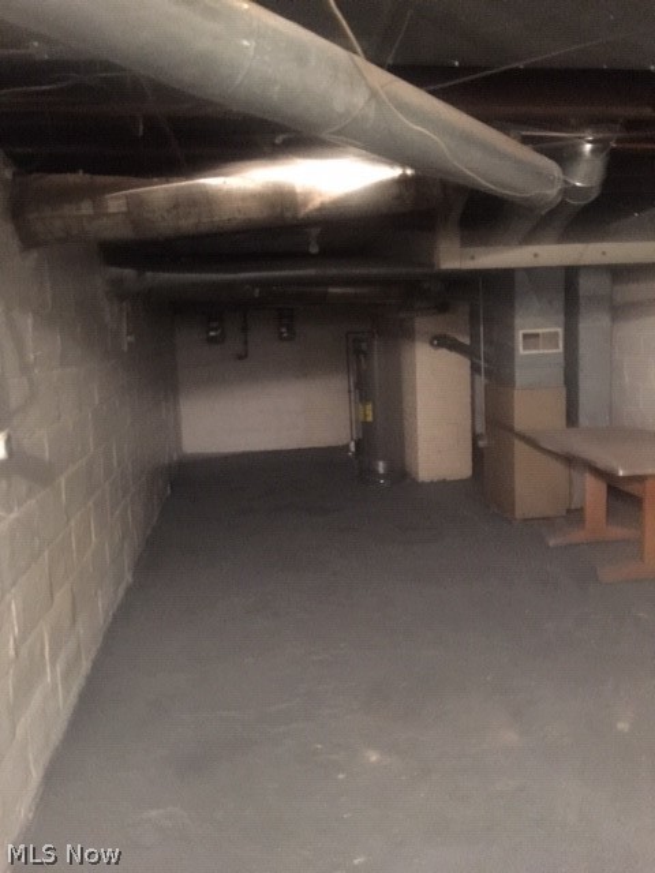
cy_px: 436
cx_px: 328
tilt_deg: -7.5
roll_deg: +2.2
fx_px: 732
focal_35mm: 29
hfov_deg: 48.2
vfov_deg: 61.7
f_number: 2.2
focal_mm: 4.15
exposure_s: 1/4
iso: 500
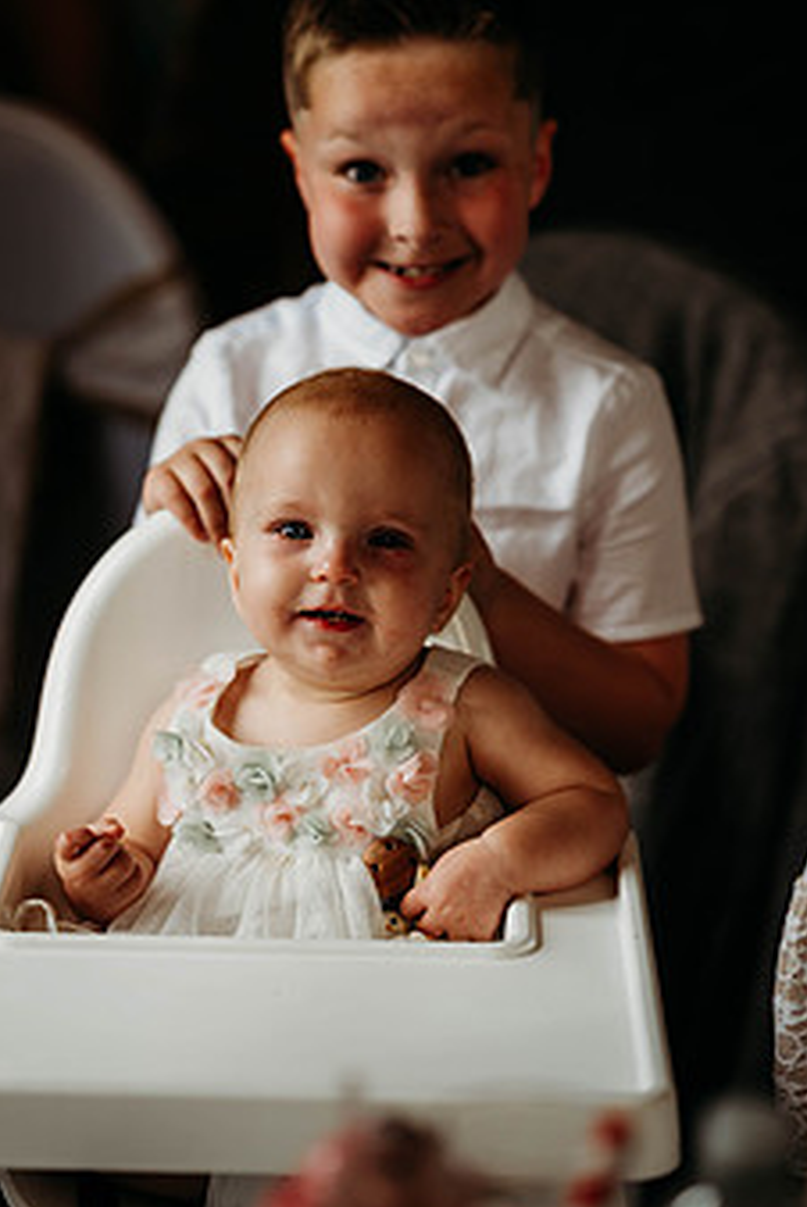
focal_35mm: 113
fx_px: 3792
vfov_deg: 18.1
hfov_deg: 12.1
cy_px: 486
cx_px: 436
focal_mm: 85
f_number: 2.2
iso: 400
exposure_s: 1/250
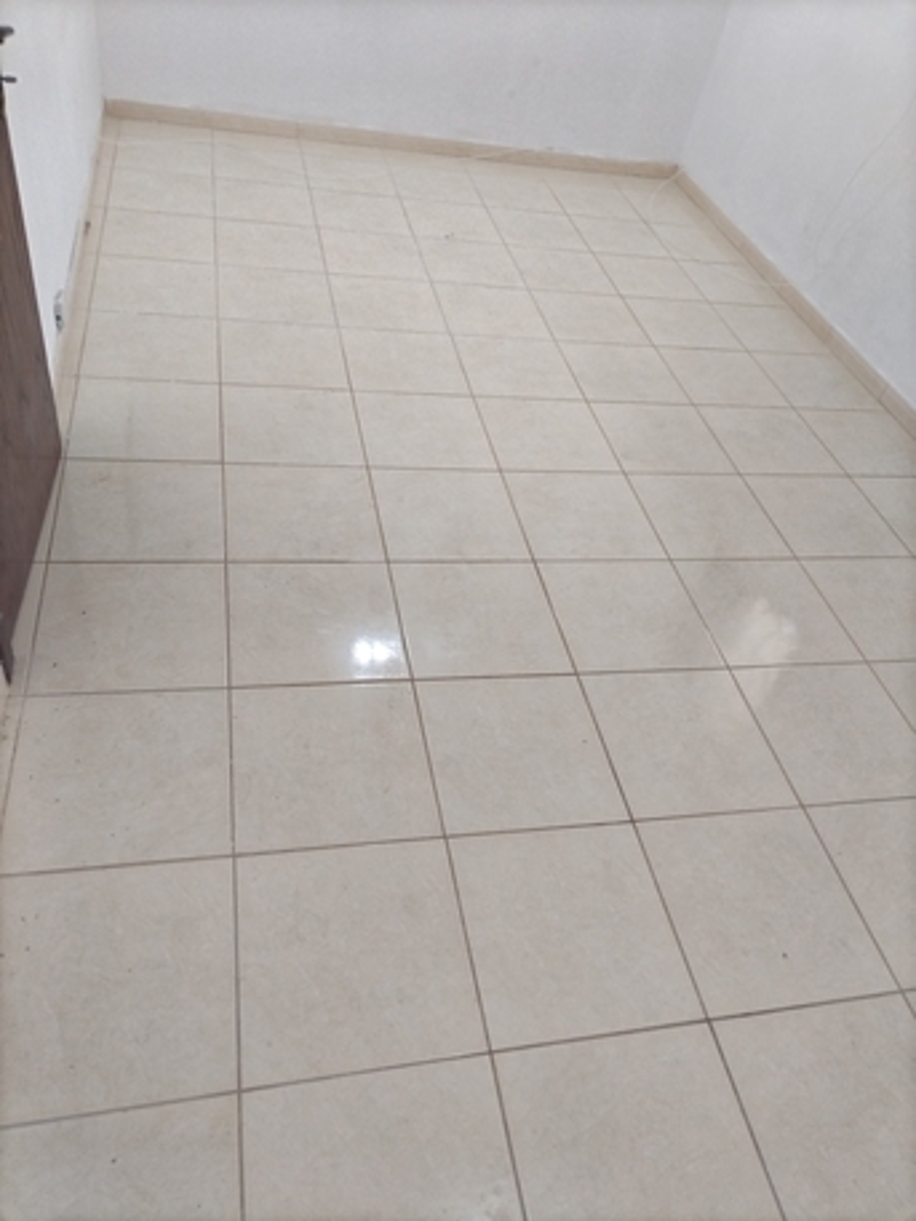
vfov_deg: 67.3
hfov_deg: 53.1
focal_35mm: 26
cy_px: 610
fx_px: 917
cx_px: 458
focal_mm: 4.7
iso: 852
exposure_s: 1/33.3
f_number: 1.8
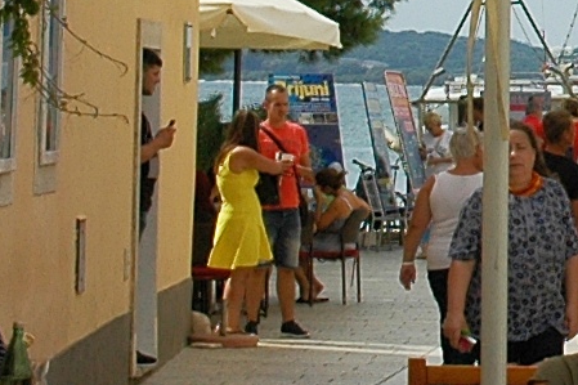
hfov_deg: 8.2
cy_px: -61
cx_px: 1058
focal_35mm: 241
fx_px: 3868
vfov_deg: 5.7
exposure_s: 1/500
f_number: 11
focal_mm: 24
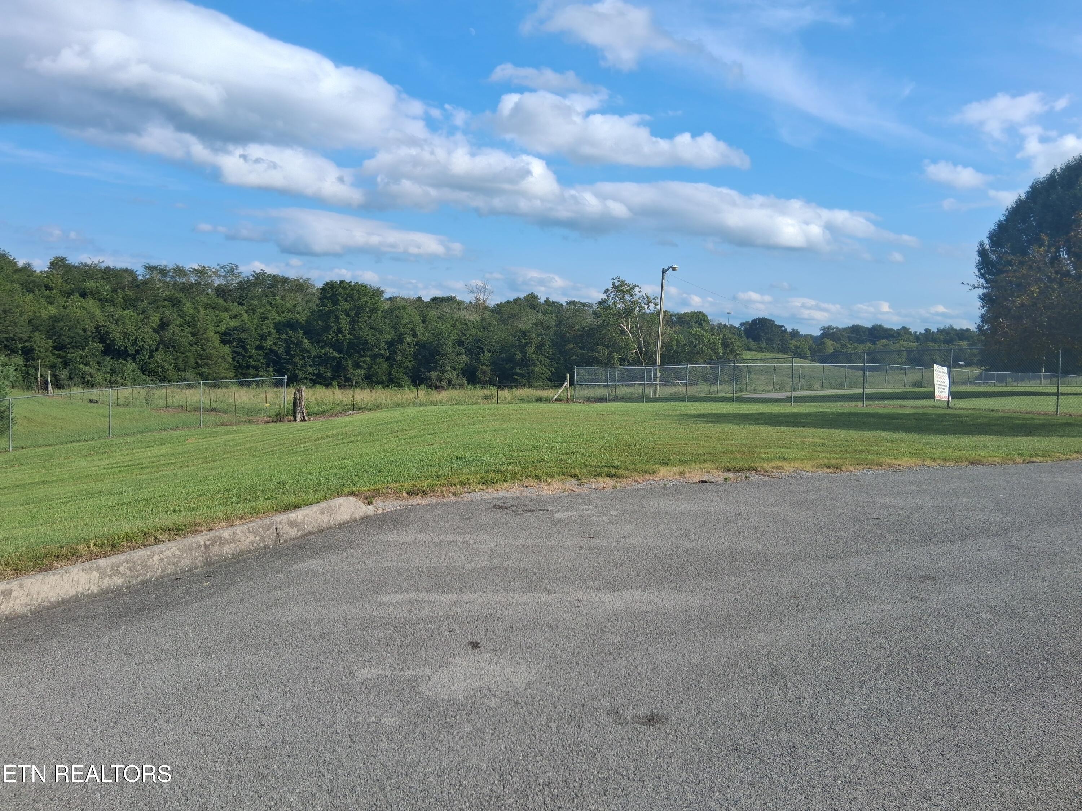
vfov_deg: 53.1
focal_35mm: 26
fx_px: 813
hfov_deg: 67.3
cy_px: 406
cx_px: 541
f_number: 1.8
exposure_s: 1/540
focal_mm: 3.98
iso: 25
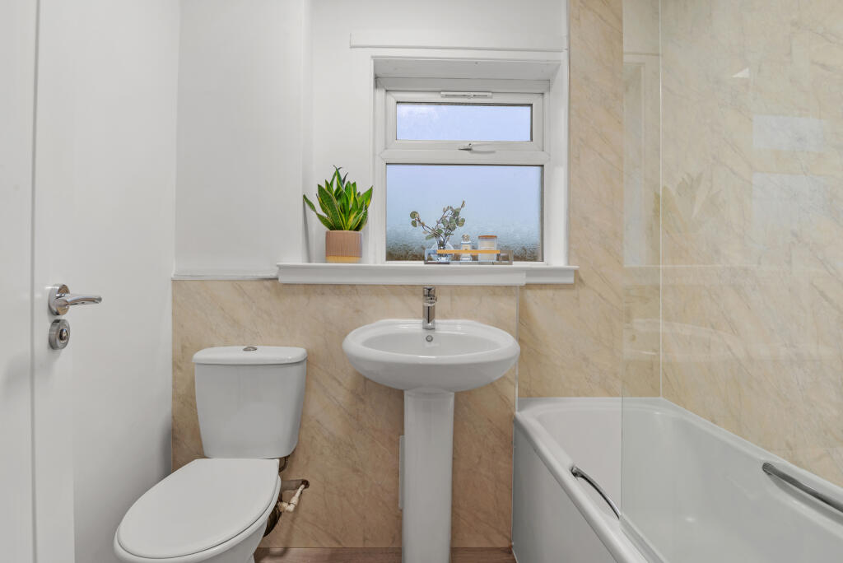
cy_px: 282
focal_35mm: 18
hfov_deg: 90.0
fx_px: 422
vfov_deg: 67.5
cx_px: 422
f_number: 9
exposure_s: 1/2.5
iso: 250
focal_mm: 18
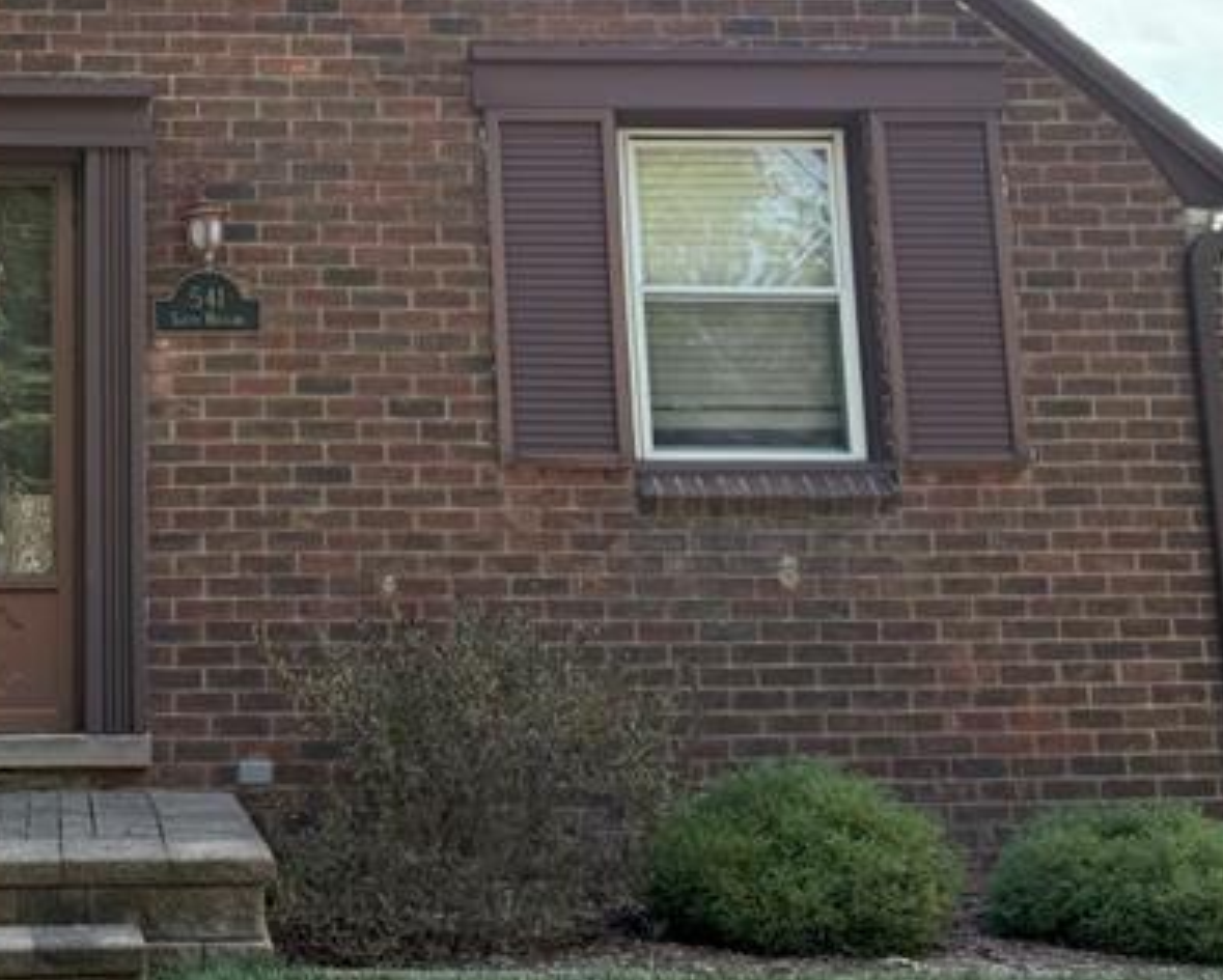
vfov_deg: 24.3
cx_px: 106
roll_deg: -0.3
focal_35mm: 61
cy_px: 96
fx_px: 2210
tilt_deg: +12.4
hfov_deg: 29.6
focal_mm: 6.76
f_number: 1.78
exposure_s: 1/1689
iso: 100
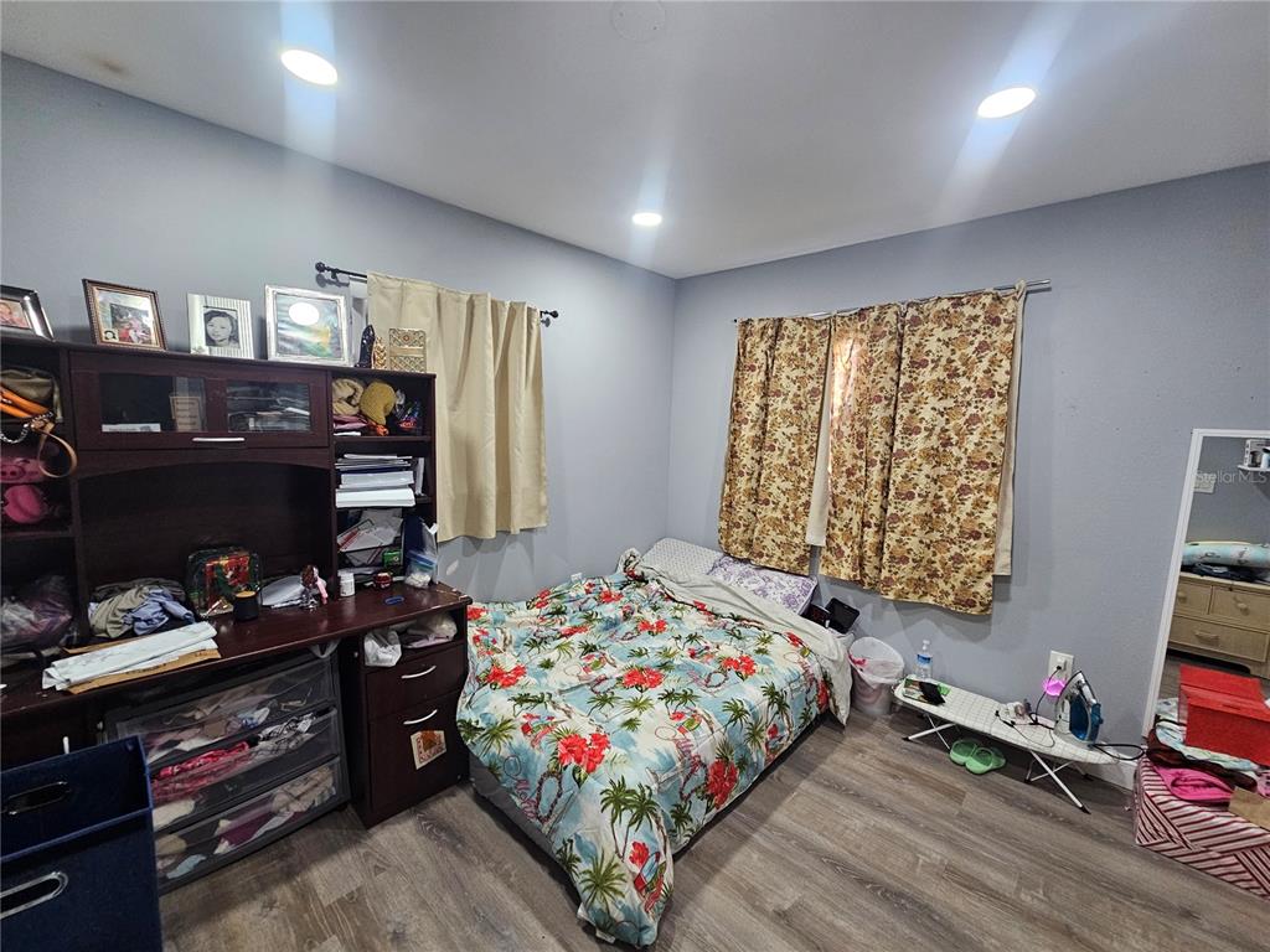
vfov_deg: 89.9
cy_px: 476
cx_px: 635
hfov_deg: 106.2
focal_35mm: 13
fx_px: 477
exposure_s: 1/60
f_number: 2.2
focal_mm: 2.2
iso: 250
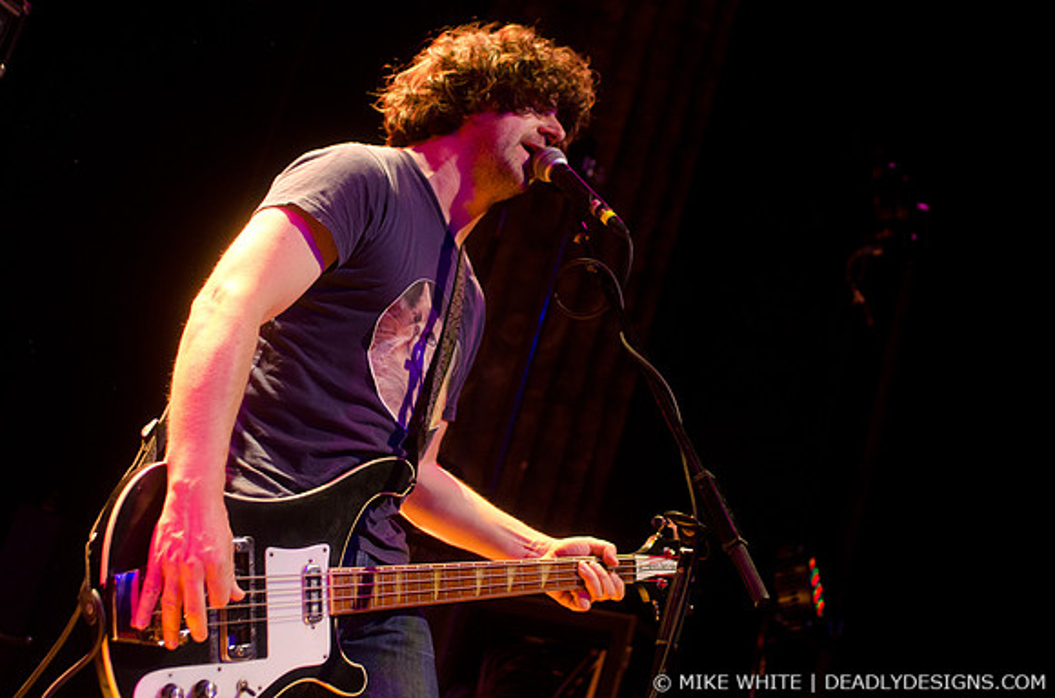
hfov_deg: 37.9
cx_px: 528
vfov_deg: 25.6
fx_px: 1535
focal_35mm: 52
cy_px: 349
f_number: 2.8
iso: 1600
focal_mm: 35
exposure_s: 1/250
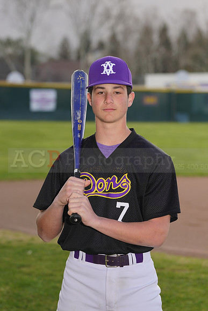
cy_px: 156
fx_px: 1568
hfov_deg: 7.6
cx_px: 104
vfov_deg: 11.4
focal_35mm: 181
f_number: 7.1
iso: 100
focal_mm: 181
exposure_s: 1/200
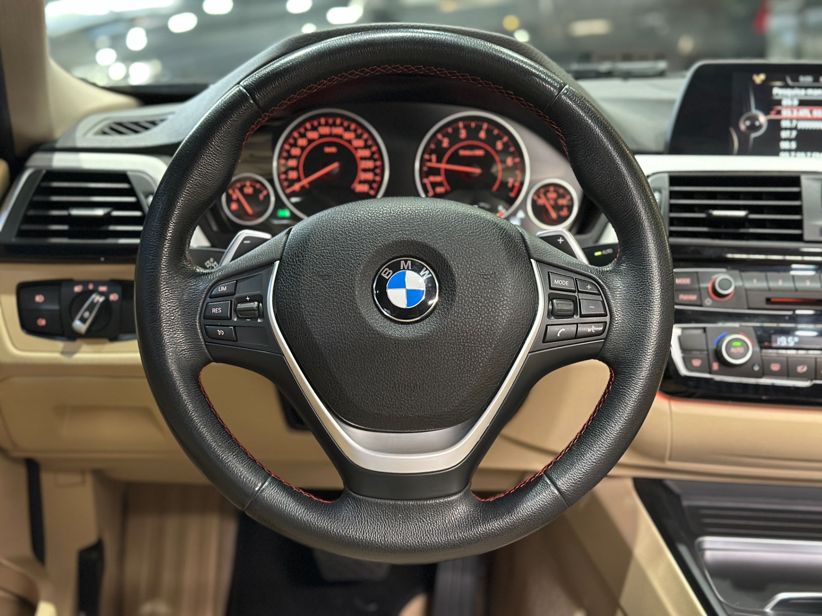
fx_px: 1140
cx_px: 411
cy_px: 308
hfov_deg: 39.7
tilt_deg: -15.5
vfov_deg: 30.3
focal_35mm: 48
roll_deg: -0.6
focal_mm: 6.86
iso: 640
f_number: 1.78
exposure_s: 1/34
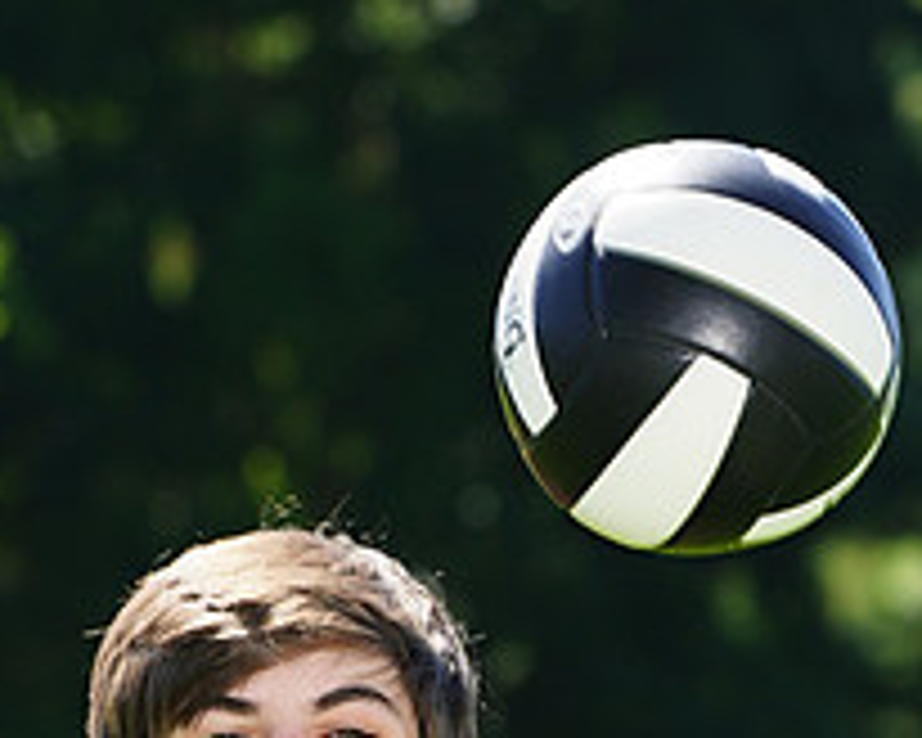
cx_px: 261
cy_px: 1143
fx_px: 18283
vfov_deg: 2.3
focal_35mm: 670
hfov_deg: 2.9
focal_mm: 253
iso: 200
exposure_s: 1/200
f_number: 10
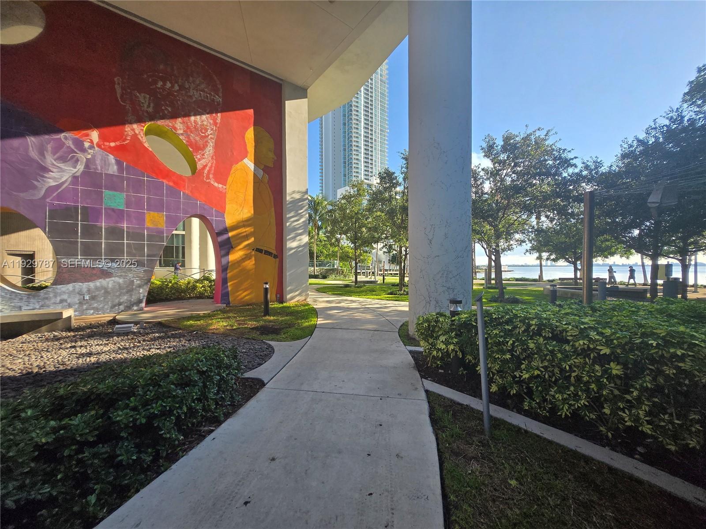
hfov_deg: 106.2
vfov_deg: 89.9
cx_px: 353
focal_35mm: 13
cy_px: 264
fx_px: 265
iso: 25
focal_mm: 1.7
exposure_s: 1/542
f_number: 2.2
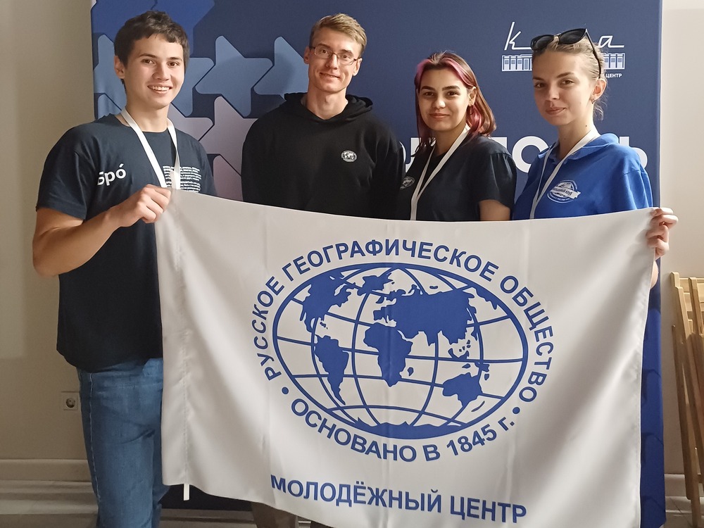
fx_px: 508
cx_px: 352
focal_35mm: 25
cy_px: 264
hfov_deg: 69.4
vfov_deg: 54.9
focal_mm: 4.65
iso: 1600
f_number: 1.8
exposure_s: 1/14
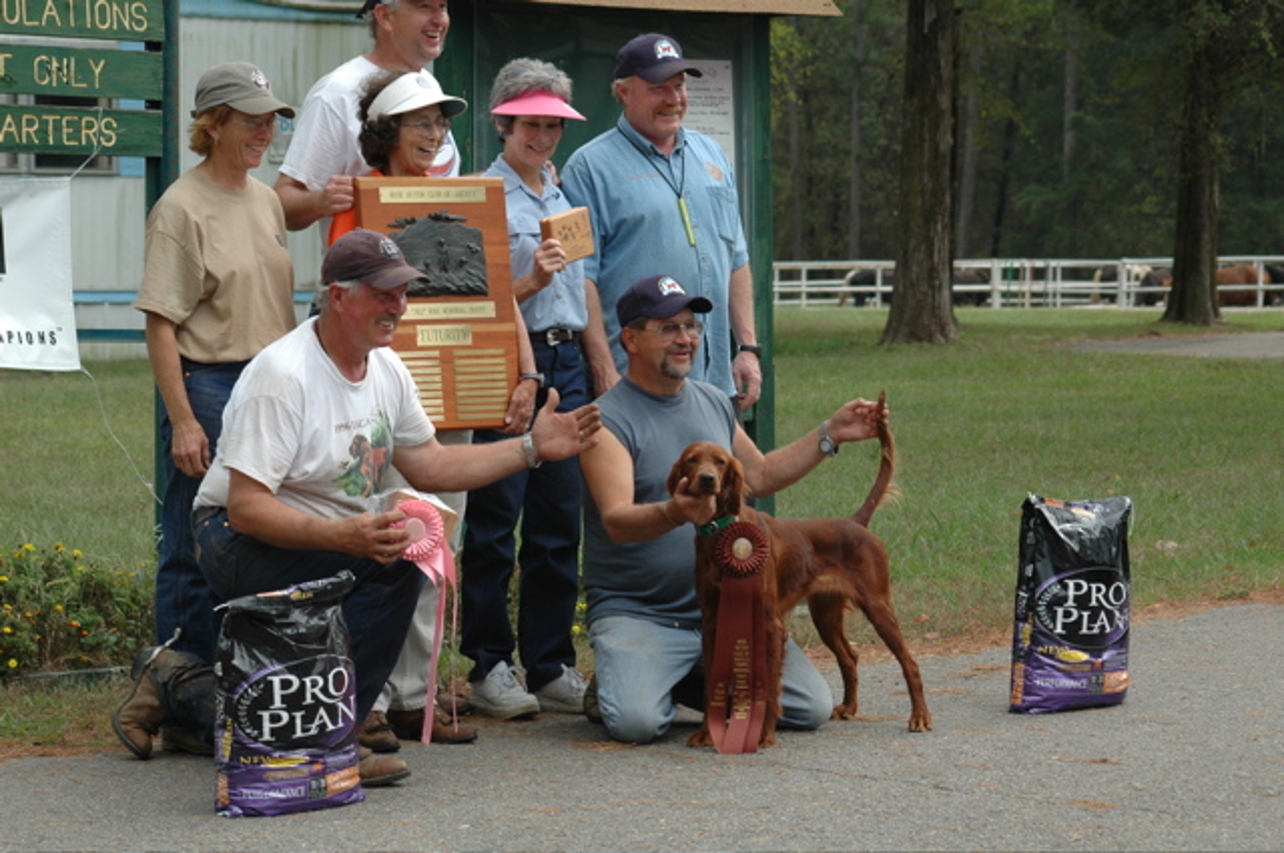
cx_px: 642
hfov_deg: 16.7
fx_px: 4381
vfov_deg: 11.1
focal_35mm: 123
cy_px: 426
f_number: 6.3
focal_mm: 82
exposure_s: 1/160
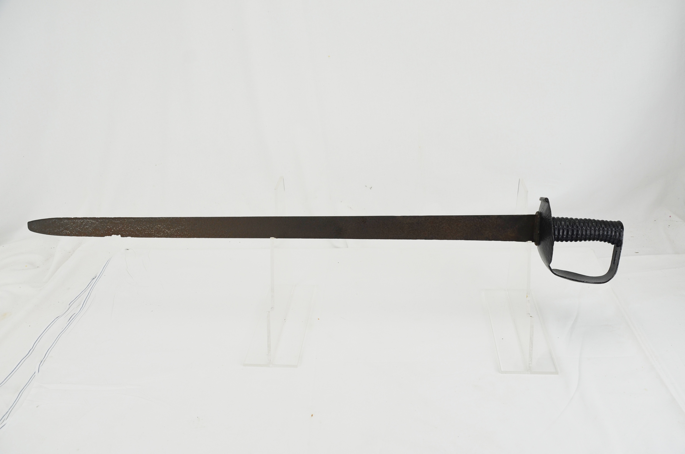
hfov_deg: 57.3
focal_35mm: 33
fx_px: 627
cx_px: 342
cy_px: 227
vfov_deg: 39.8
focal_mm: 22
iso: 200
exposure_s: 1/125
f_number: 5.6
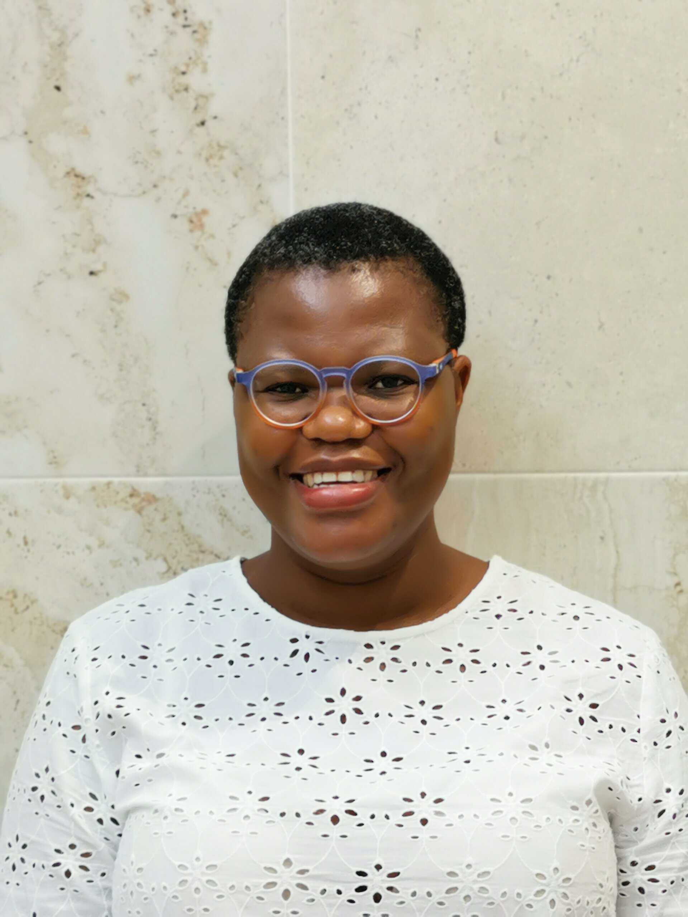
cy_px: 458
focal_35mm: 81
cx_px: 344
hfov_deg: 18.2
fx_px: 2147
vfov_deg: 24.1
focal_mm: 5.58
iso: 100
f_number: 1.8
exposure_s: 1/100
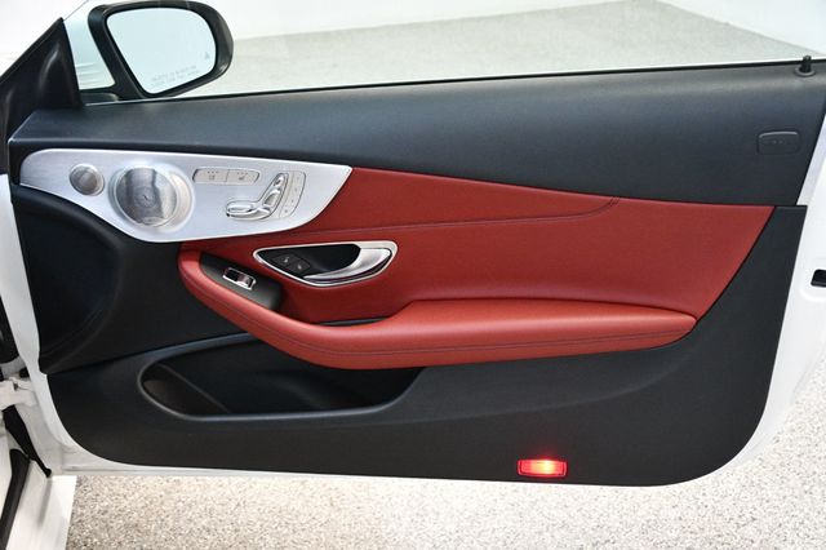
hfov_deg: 48.5
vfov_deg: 33.4
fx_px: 917
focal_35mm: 40
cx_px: 413
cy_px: 275
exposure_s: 1/80
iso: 3200
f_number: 4
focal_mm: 27
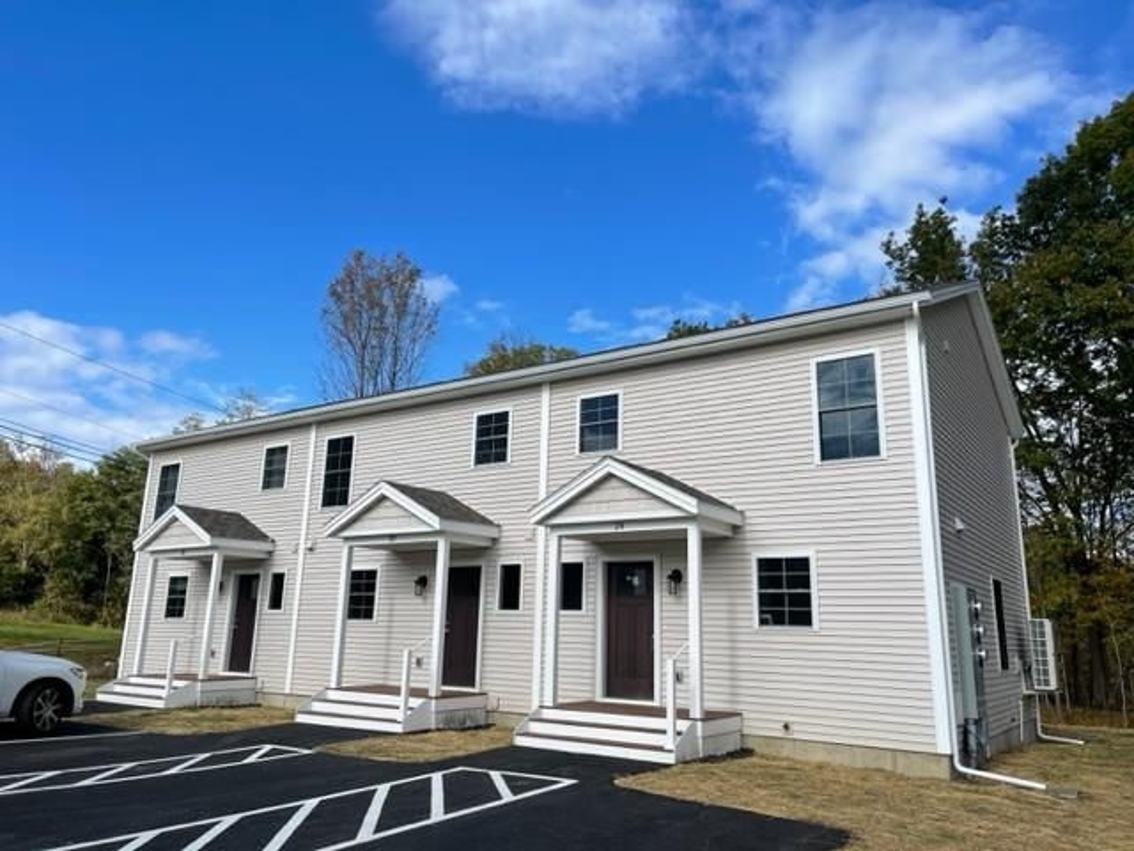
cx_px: 567
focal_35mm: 26
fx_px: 852
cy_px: 426
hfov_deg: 67.3
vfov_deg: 53.1
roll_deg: -0.8
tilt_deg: +13.9
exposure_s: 1/4348
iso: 32
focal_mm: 5.1
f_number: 1.6
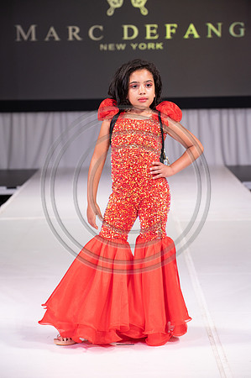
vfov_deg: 18.3
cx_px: 126
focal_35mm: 112
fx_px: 1174
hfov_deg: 12.2
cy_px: 189
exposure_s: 1/400
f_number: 5.6
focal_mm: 112
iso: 2000
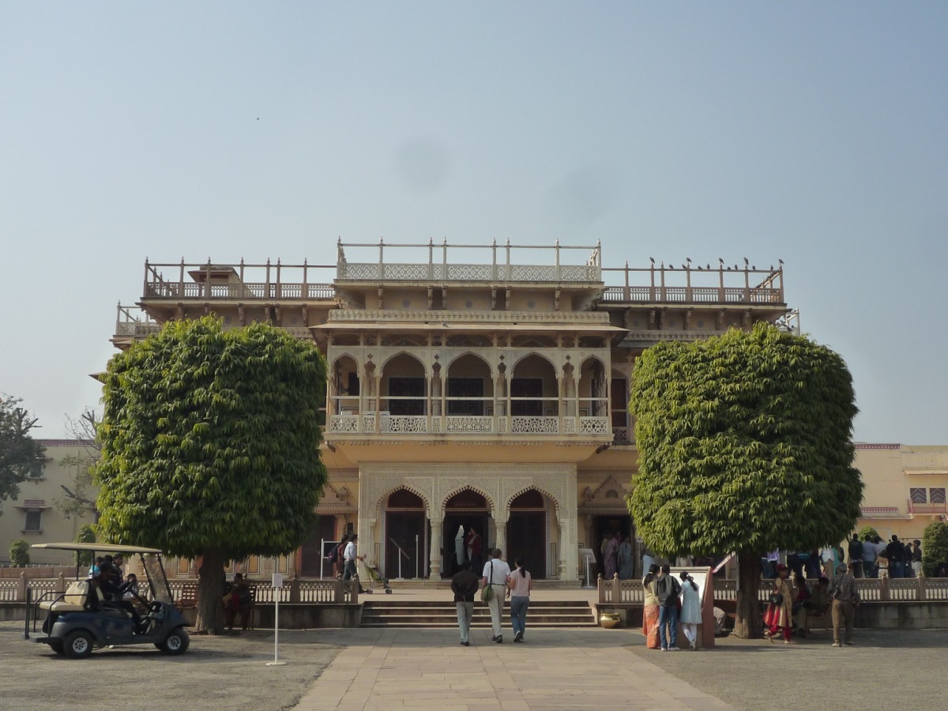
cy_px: 356
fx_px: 1178
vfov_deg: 33.6
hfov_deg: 43.9
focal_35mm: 43
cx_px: 474
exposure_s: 1/800
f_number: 5
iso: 160
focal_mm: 6.3
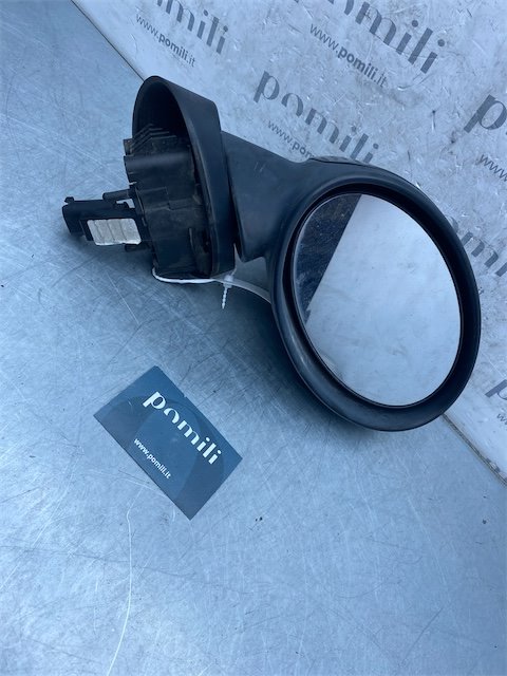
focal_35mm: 26
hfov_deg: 53.1
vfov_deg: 67.3
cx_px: 254
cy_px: 338
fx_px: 508
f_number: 1.8
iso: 32
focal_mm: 4.25
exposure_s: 1/706
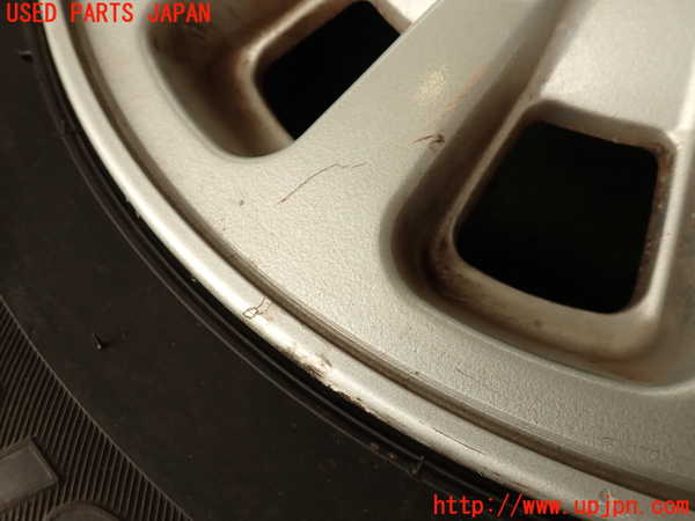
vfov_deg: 54.9
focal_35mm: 25
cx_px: 348
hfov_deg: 69.4
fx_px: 502
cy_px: 260
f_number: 2.8
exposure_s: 1/400
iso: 100
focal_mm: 4.5
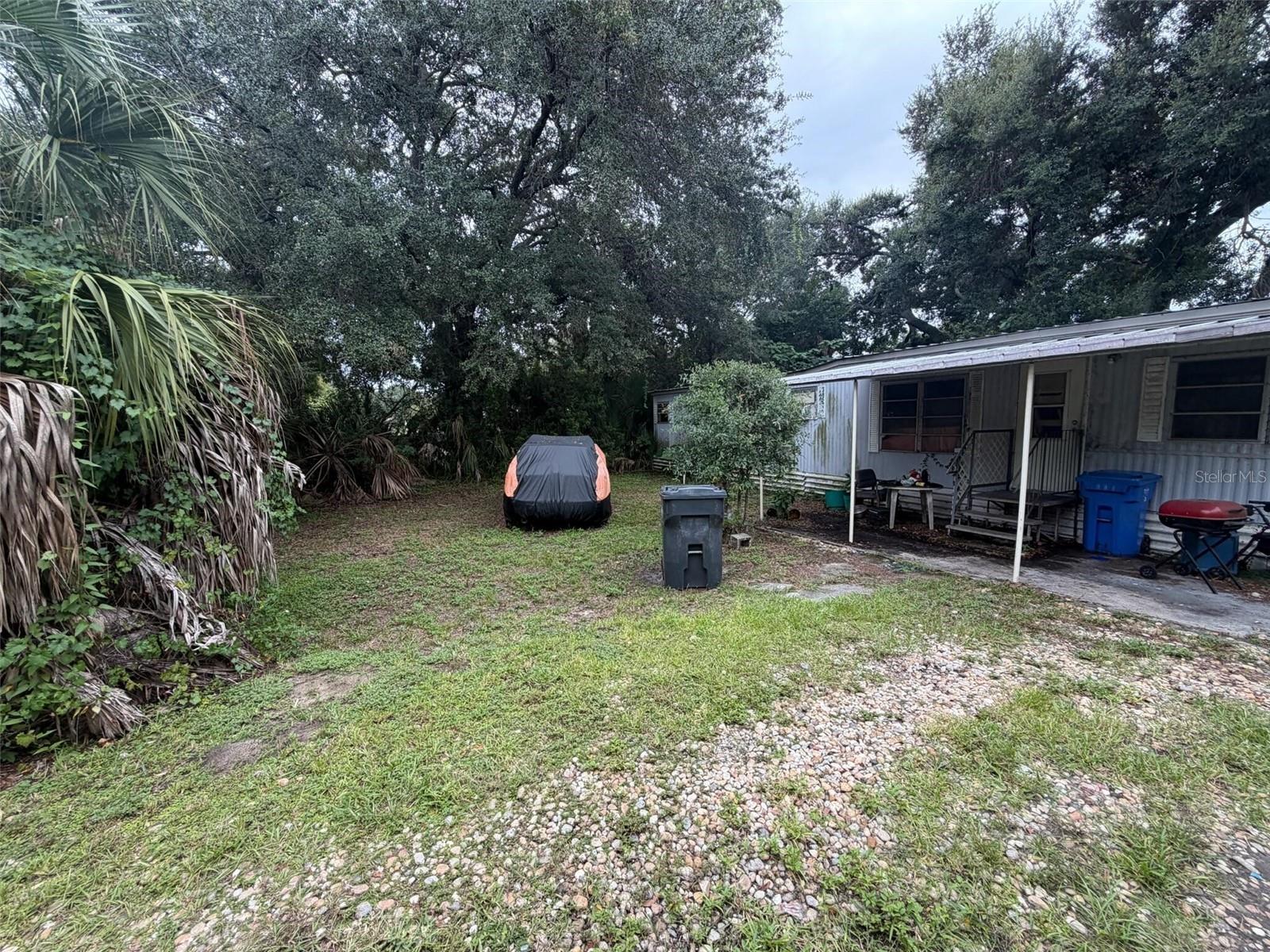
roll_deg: +0.4
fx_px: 514
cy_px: 476
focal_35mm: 14
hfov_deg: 102.1
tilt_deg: -6.0
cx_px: 635
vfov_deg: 85.7
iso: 40
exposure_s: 1/183
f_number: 2.2
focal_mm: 2.22
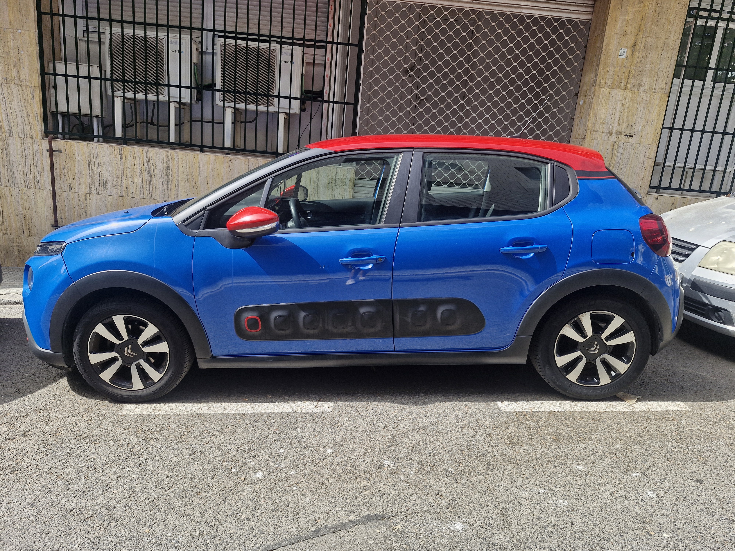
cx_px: 368
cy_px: 276
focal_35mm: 23
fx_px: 488
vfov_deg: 58.9
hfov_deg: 73.9
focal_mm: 5.54
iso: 50
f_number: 1.8
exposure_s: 1/482
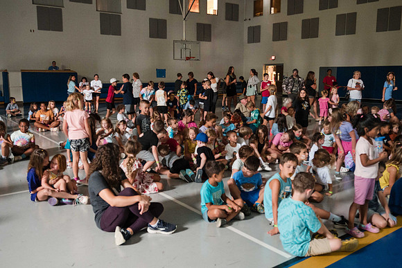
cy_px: 129
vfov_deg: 41.1
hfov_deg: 58.7
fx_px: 358
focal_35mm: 32
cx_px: 198
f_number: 4
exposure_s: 1/60
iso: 7200
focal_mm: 30
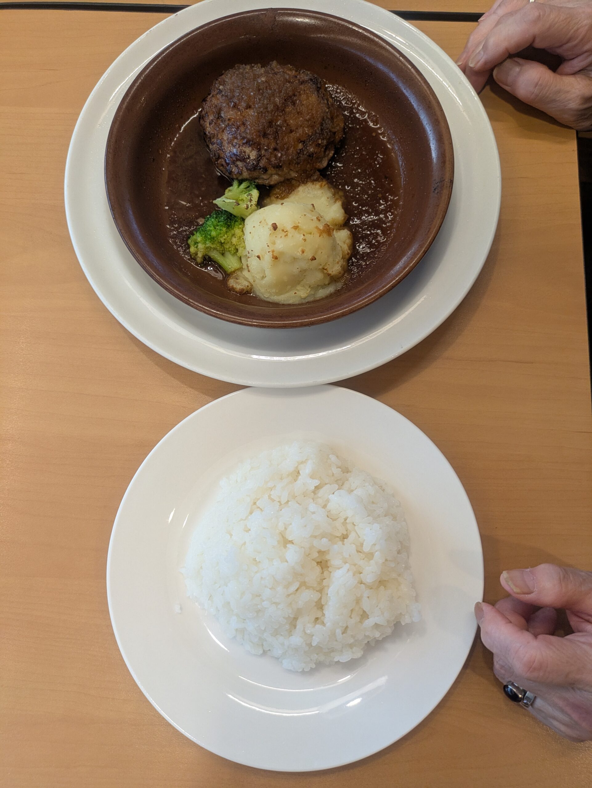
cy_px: 394
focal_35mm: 25
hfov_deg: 54.9
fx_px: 570
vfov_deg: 69.4
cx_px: 296
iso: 181
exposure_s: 1/100
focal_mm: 5.43
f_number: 1.89
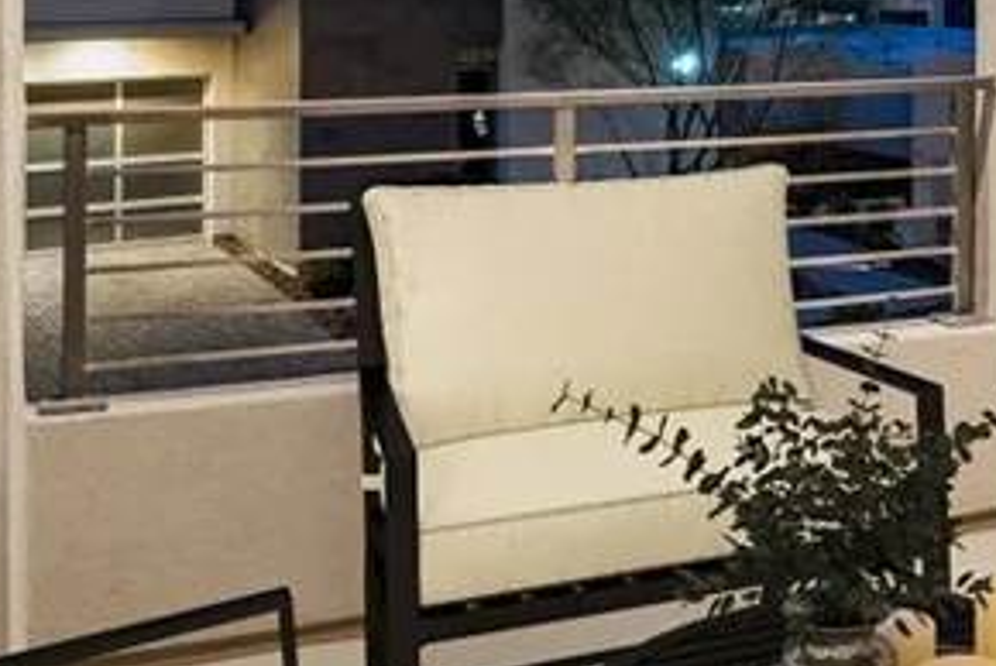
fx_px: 1662
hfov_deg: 31.9
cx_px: 879
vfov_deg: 21.5
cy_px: -64
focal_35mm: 60
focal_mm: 17
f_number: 4
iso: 100
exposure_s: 6
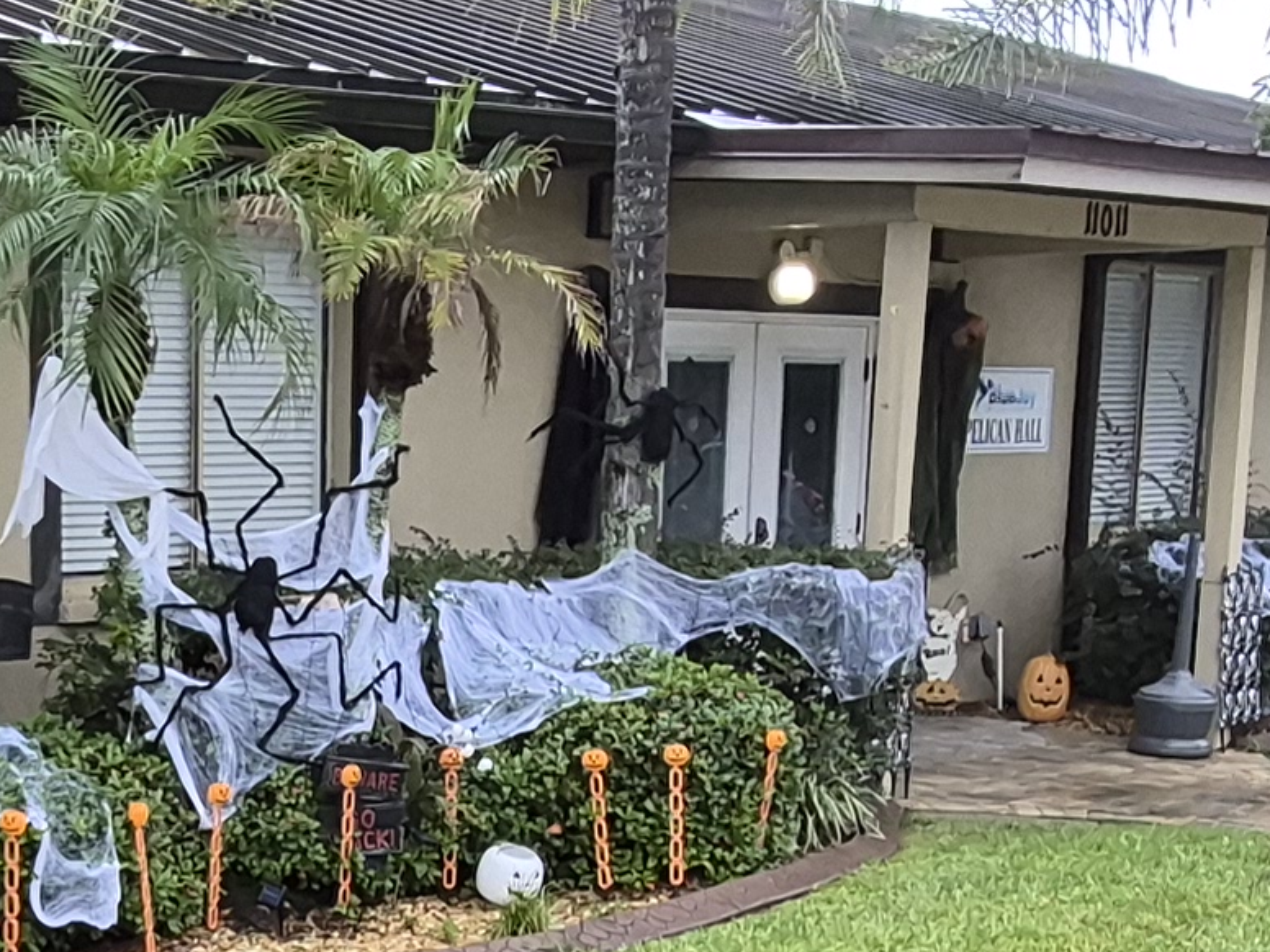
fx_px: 2458
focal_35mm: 67
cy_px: 846
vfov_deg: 21.5
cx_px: 227
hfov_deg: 28.3
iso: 50
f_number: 2.2
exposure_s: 1/120
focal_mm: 1.74
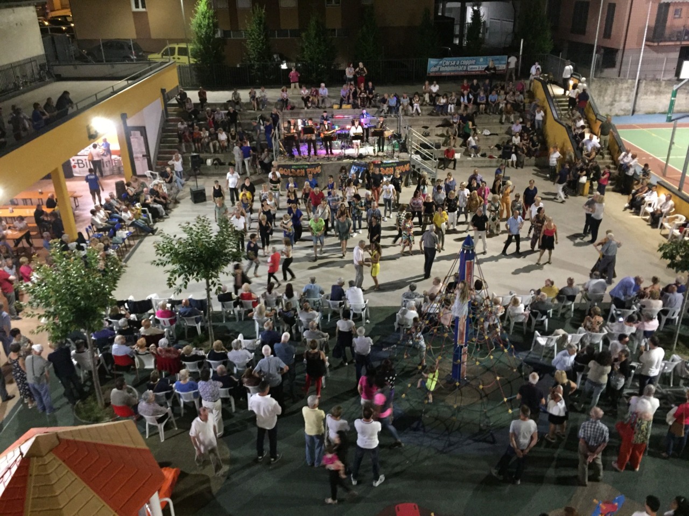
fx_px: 577
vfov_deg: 48.2
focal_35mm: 29
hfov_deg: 61.7
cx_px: 344
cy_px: 258
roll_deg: +0.5
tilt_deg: -25.8
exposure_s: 1/17
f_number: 2.2
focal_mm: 4.15
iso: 400
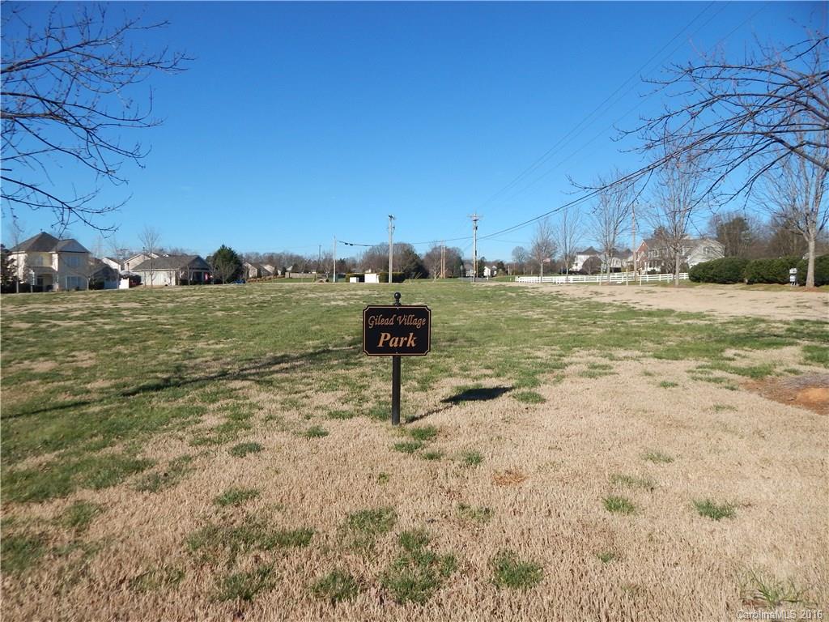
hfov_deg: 76.4
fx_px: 527
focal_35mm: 22
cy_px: 311
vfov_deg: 61.1
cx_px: 414
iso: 125
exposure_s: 1/500
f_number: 6
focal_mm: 4
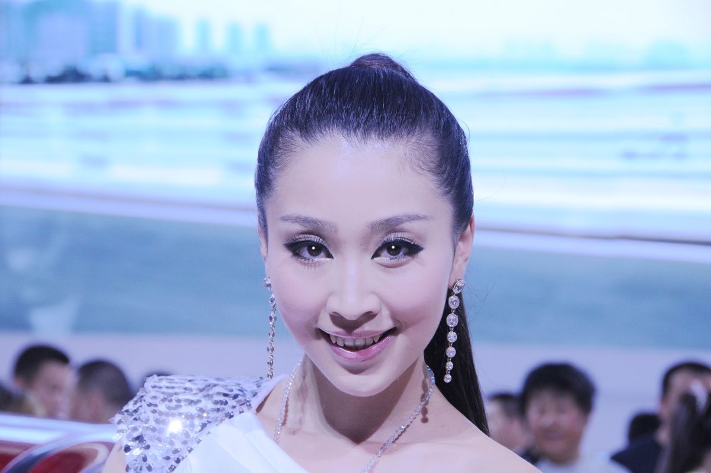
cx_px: 356
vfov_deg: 10.1
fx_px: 2663
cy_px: 236
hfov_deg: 15.2
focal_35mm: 135
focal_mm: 90
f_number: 7.1
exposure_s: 1/200
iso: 640
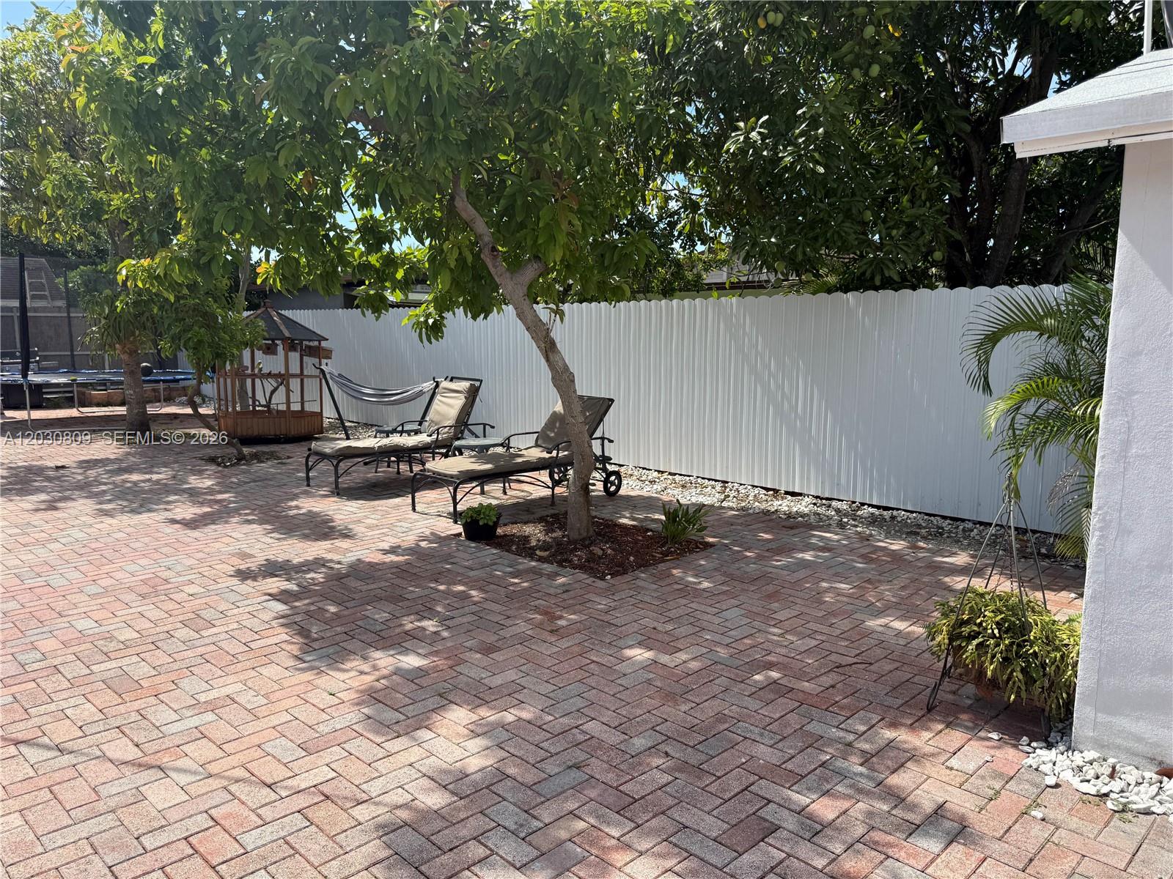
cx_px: 586
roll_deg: +1.0
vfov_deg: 56.8
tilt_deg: -7.9
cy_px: 440
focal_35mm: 24
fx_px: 813
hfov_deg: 71.6
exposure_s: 1/3759
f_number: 1.78
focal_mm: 6.76
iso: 80
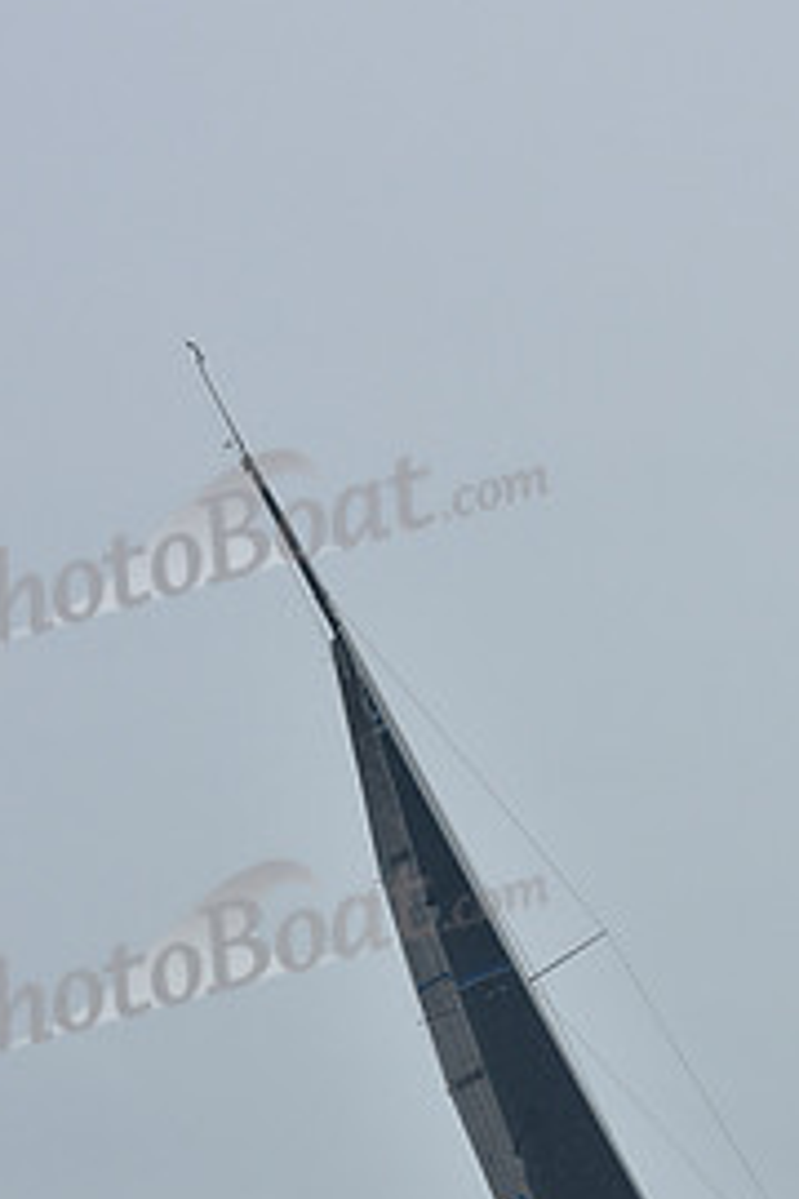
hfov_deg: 5.1
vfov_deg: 7.6
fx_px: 8955
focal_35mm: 269
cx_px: 779
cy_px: 1124
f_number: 9
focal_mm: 125
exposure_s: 1/1000
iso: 320
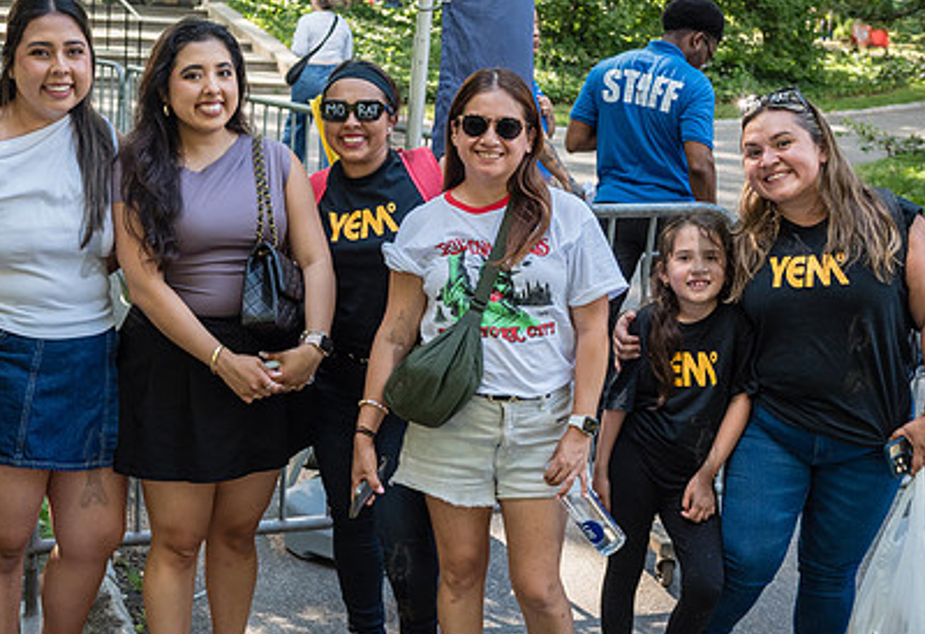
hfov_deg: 32.6
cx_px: 419
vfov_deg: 22.7
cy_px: 273
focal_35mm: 61
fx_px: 1581
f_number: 4
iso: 500
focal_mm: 34
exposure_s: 1/320
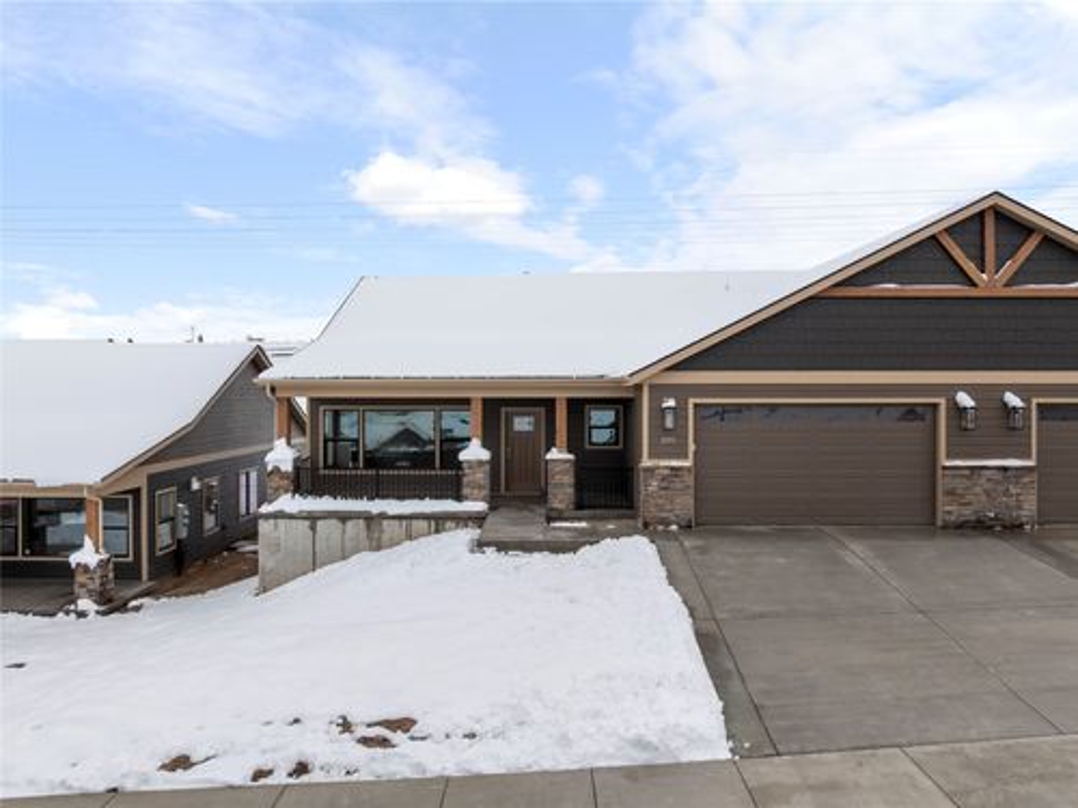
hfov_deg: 71.6
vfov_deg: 56.8
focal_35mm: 24
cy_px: 404
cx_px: 539
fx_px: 747
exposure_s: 1/240
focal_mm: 12.29
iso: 100
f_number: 2.8
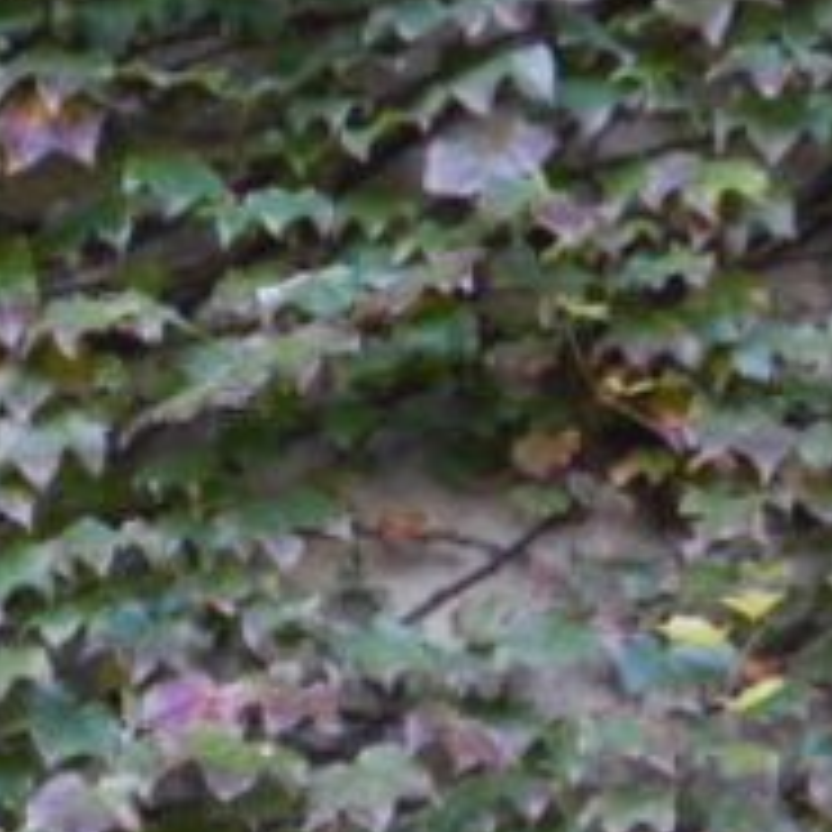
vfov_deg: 19.2
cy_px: 828
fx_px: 2393
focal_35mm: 88
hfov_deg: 19.5
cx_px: 135
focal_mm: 4.3
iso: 400
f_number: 2.8
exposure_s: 1/160
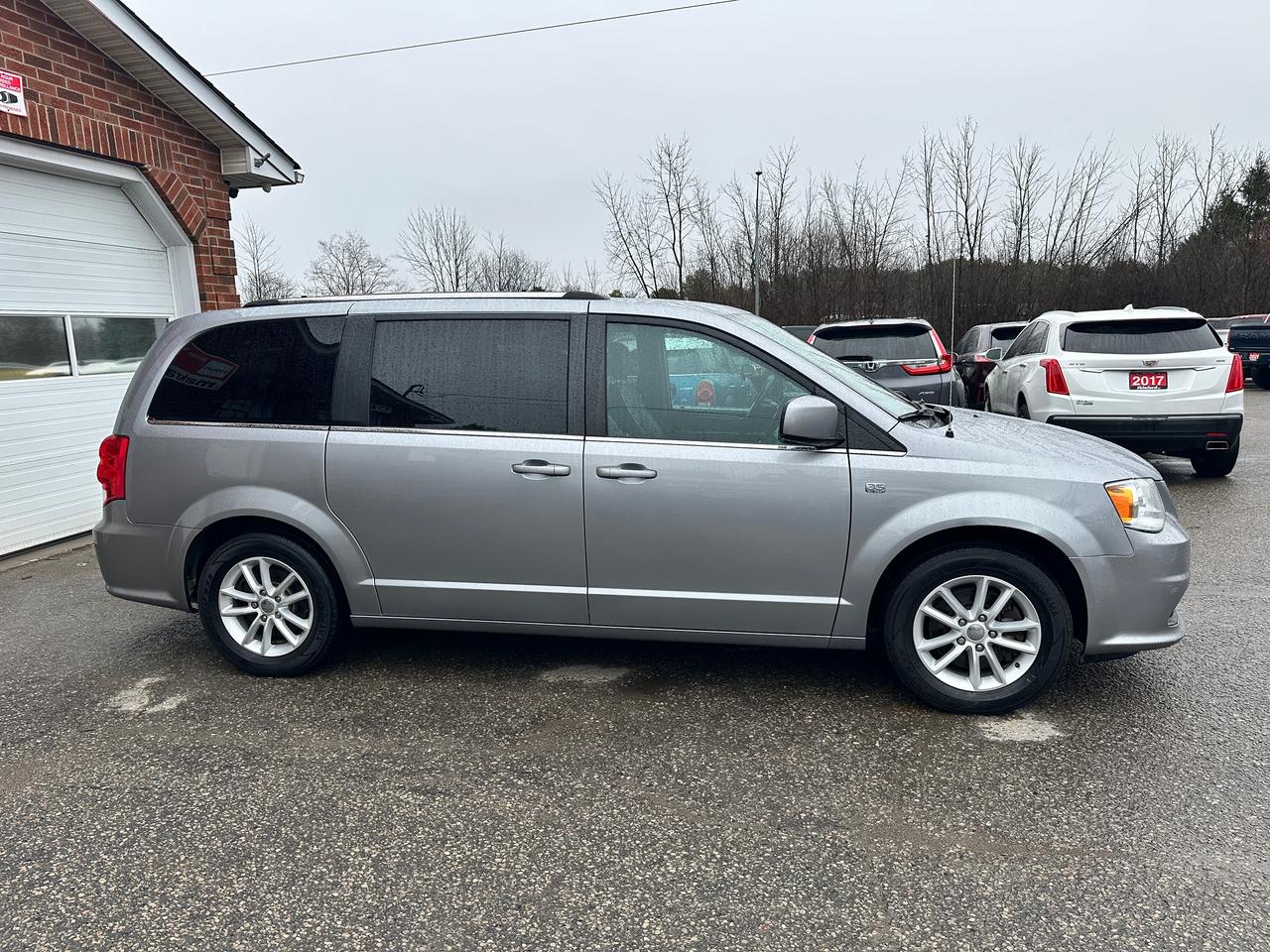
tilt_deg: -9.1
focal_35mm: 24
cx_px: 635
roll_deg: +2.8
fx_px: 881
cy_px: 476
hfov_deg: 71.6
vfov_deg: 56.8
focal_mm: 6.86
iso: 80
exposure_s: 1/927
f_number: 1.78
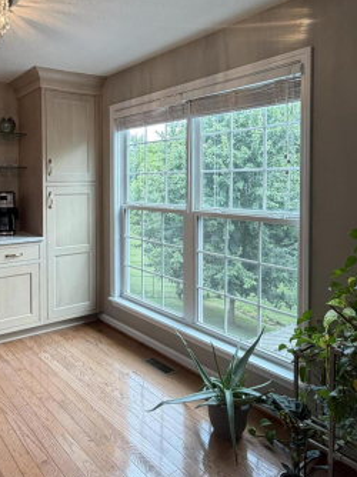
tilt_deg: -2.2
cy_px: 195
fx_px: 386
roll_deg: -0.5
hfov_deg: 48.2
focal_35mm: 28
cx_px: 99
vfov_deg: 63.0
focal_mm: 2.22
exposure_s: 1/120
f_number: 2.2
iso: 125
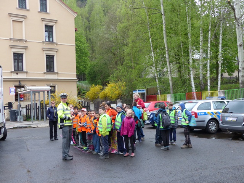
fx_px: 289
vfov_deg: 35.1
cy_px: 92
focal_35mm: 41
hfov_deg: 45.8
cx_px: 122
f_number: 2.8
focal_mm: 7.4
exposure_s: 1/60
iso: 125
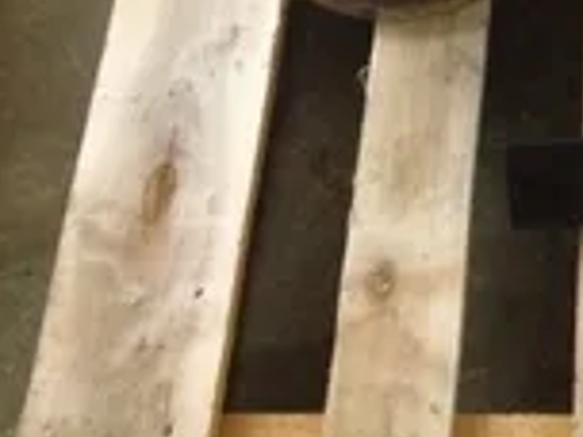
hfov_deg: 20.1
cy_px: -130
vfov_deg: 15.3
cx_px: 675
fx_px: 1549
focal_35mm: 92
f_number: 2.4
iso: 320
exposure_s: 1/20
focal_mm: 4.28
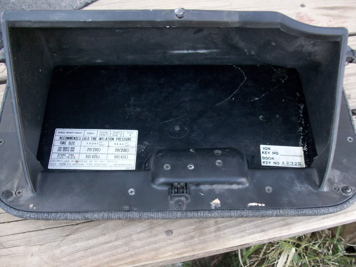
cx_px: 178
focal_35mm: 34
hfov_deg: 54.0
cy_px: 134
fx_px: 350
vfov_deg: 41.8
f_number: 2.8
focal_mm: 5.7
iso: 123
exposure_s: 1/60
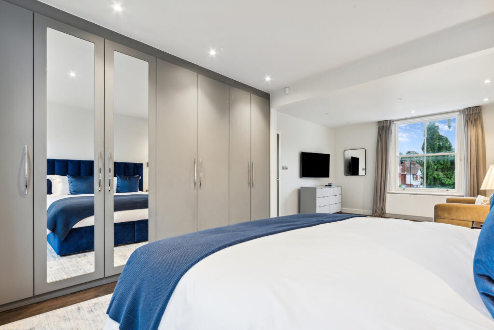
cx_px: 247
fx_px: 220
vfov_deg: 73.8
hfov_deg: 96.7
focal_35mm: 16
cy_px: 165
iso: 400
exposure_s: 1/5
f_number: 11
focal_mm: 16
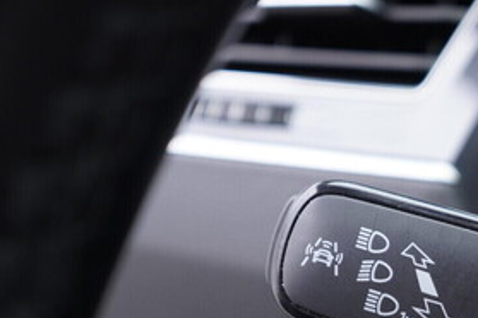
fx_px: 943
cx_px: 459
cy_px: 285
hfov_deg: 27.1
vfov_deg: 18.9
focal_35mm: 71
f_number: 2.8
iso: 250
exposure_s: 1/40
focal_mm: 24
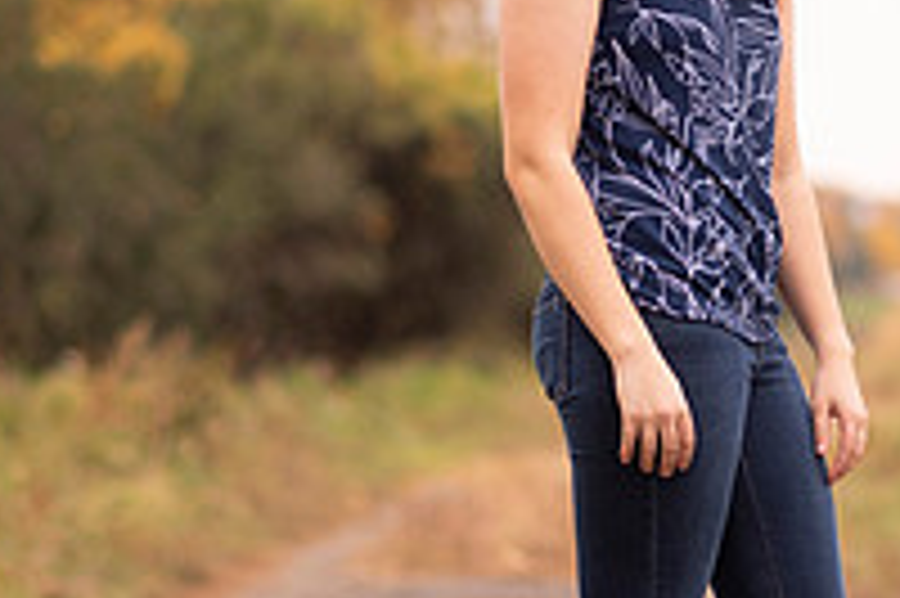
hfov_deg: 8.3
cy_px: 115
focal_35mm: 247
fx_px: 6170
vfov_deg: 5.5
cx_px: 662
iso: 160
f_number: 1.8
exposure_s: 1/250
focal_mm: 85
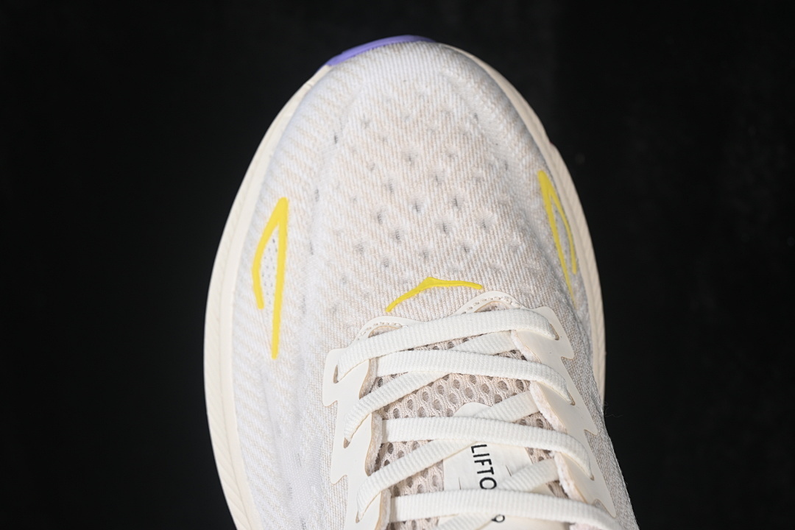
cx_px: 398
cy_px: 265
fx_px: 1656
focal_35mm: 75
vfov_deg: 18.2
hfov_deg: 27.0
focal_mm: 50
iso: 160
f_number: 7.1
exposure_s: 1/80
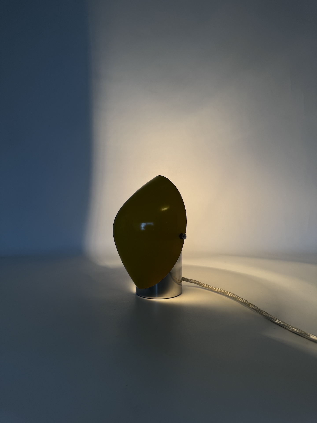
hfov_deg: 56.8
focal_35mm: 24
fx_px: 293
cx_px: 158
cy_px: 212
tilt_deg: -1.1
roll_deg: +0.1
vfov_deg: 71.6
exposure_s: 1/100
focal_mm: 6.86
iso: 80
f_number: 1.78
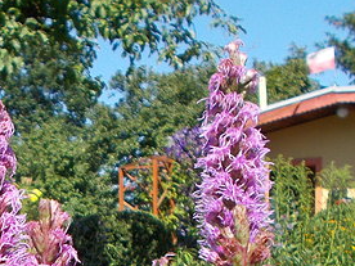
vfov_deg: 14.3
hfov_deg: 19.0
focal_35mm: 98
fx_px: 1005
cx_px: -64
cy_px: 366
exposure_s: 1/80
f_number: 8.6
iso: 80
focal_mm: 5.3
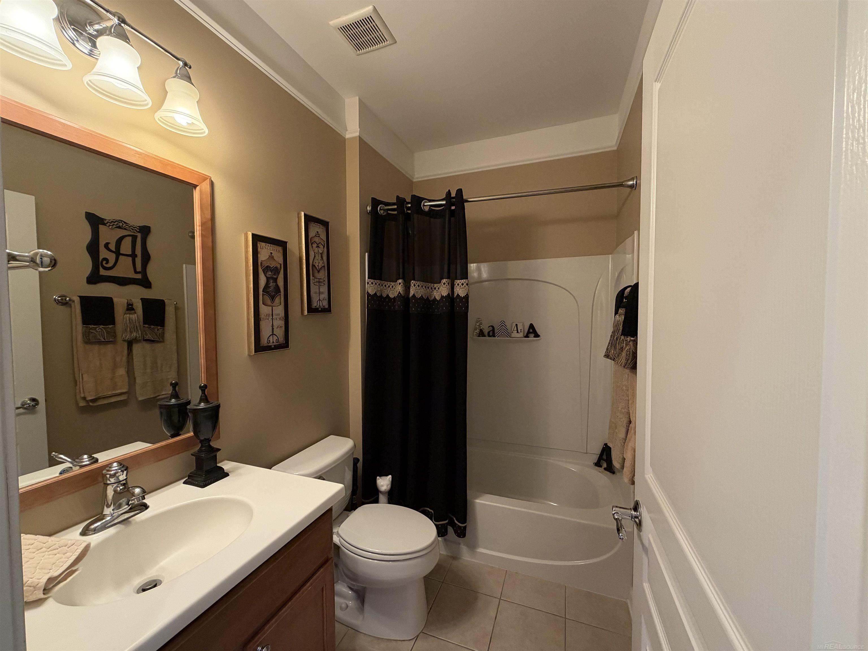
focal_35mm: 14
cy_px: 326
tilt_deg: -2.0
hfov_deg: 102.1
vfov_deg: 85.7
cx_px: 434
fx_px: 351
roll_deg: +0.2
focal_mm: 2.22
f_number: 2.2
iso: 250
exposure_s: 1/60
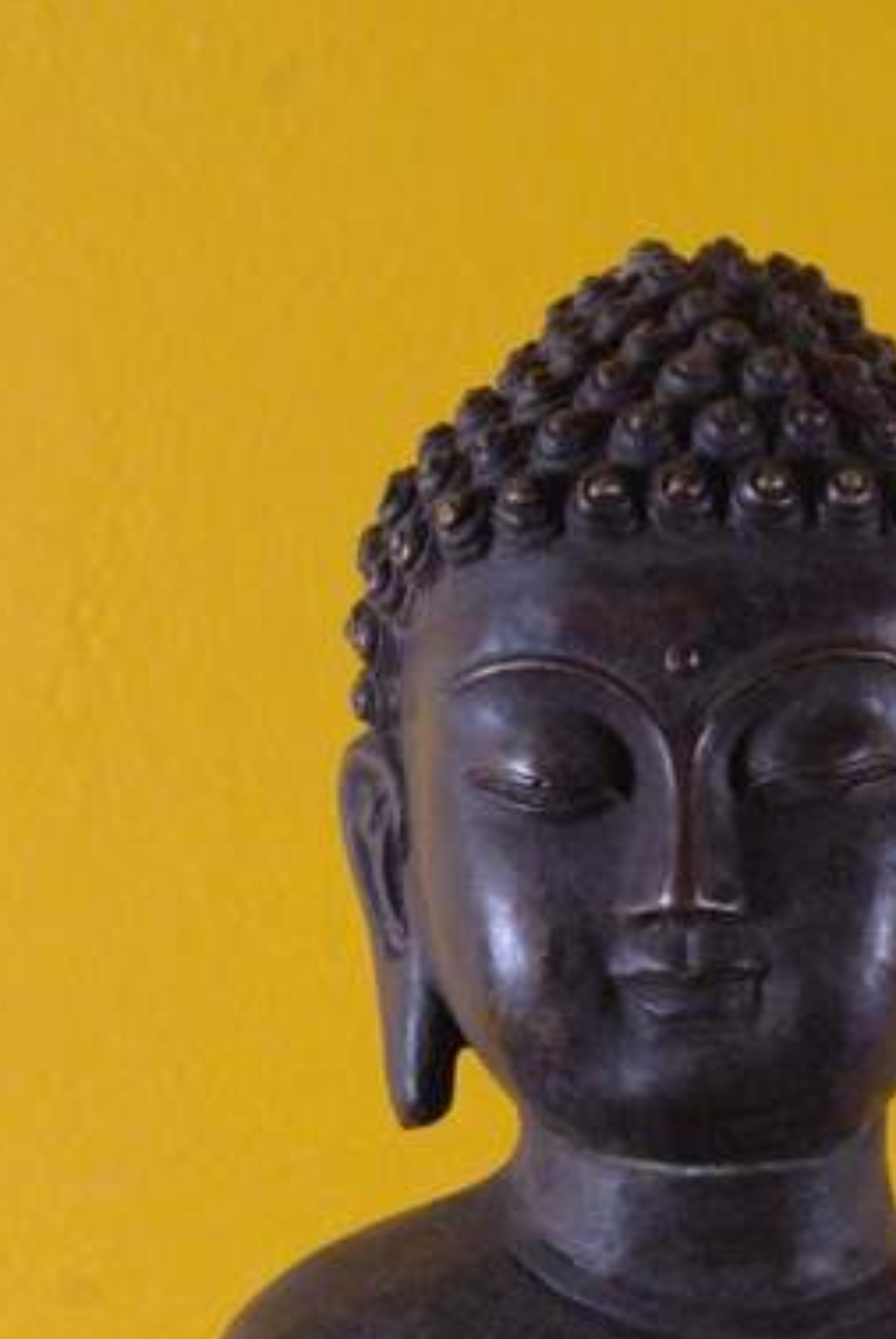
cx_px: 643
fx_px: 4728
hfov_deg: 10.8
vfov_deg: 15.9
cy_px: 1240
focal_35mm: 127
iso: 1600
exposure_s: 1/60
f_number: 8
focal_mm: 40
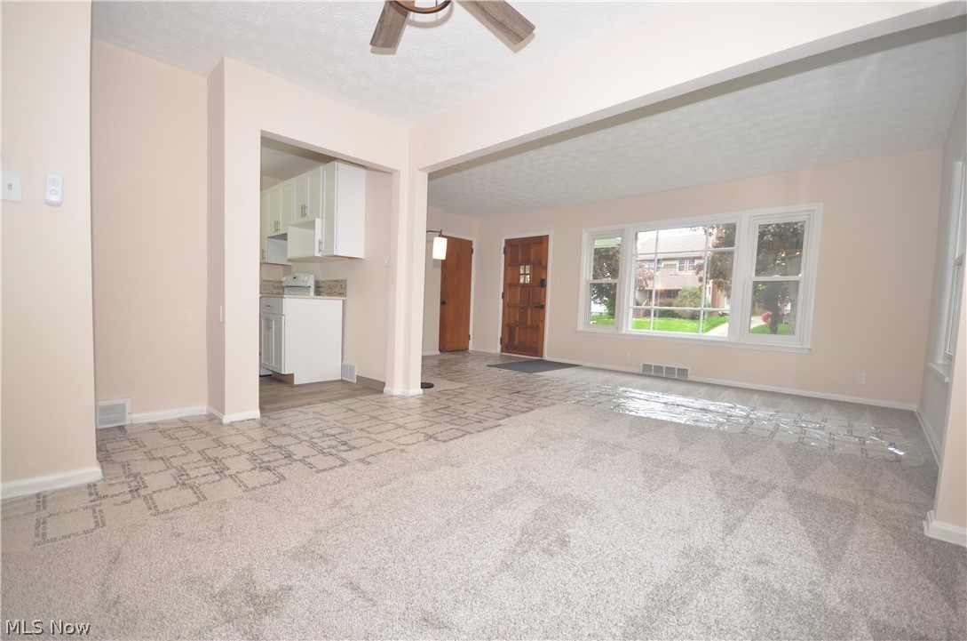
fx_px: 402
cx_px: 484
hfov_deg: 100.5
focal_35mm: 15
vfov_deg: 77.1
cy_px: 320
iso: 200
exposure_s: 1/60
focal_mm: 10
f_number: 4
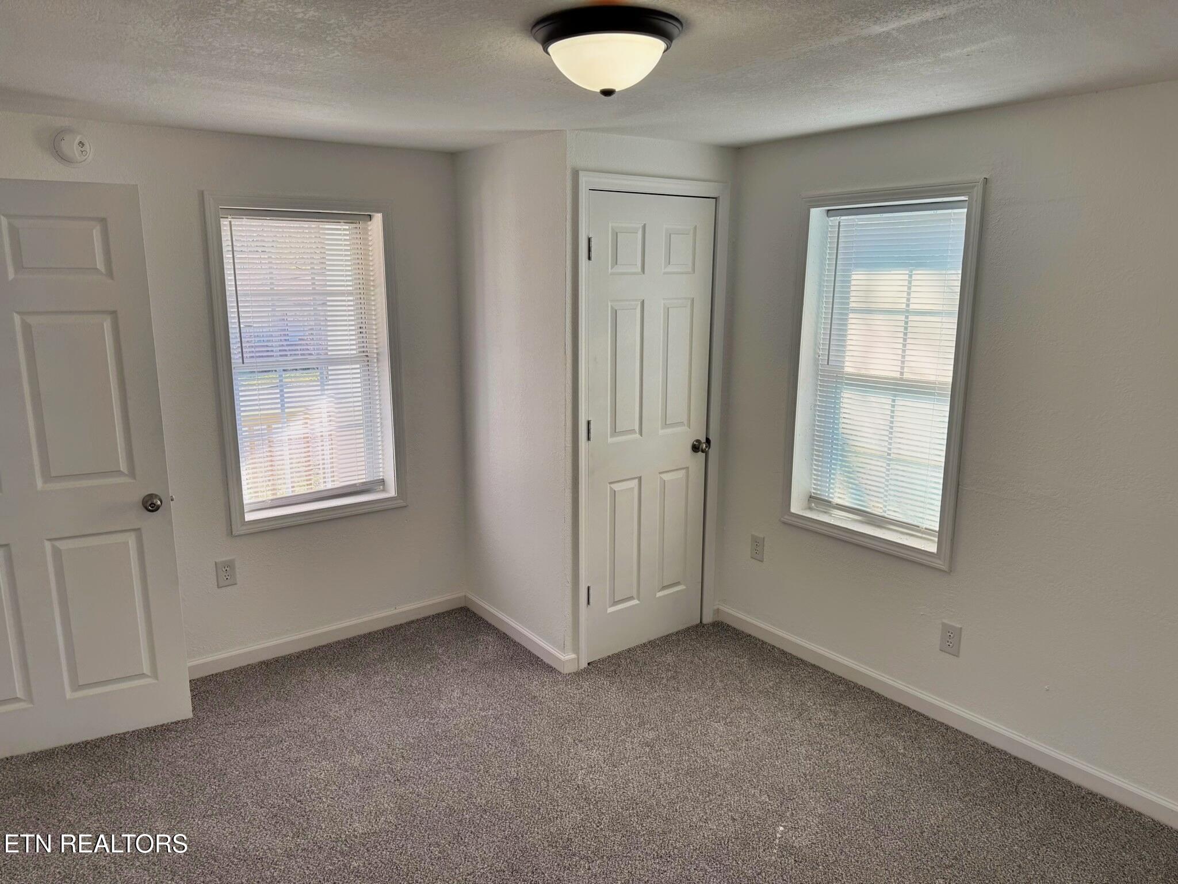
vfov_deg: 56.8
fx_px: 817
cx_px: 589
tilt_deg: -12.6
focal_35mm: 24
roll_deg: -1.1
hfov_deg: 71.6
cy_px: 442
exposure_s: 1/491
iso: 100
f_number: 1.78
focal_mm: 6.76
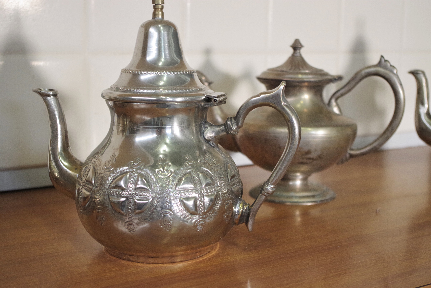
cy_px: 144
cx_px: 216
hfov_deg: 38.2
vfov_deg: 26.0
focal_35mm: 52
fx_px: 623
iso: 1600
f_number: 4.5
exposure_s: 1/80
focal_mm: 35
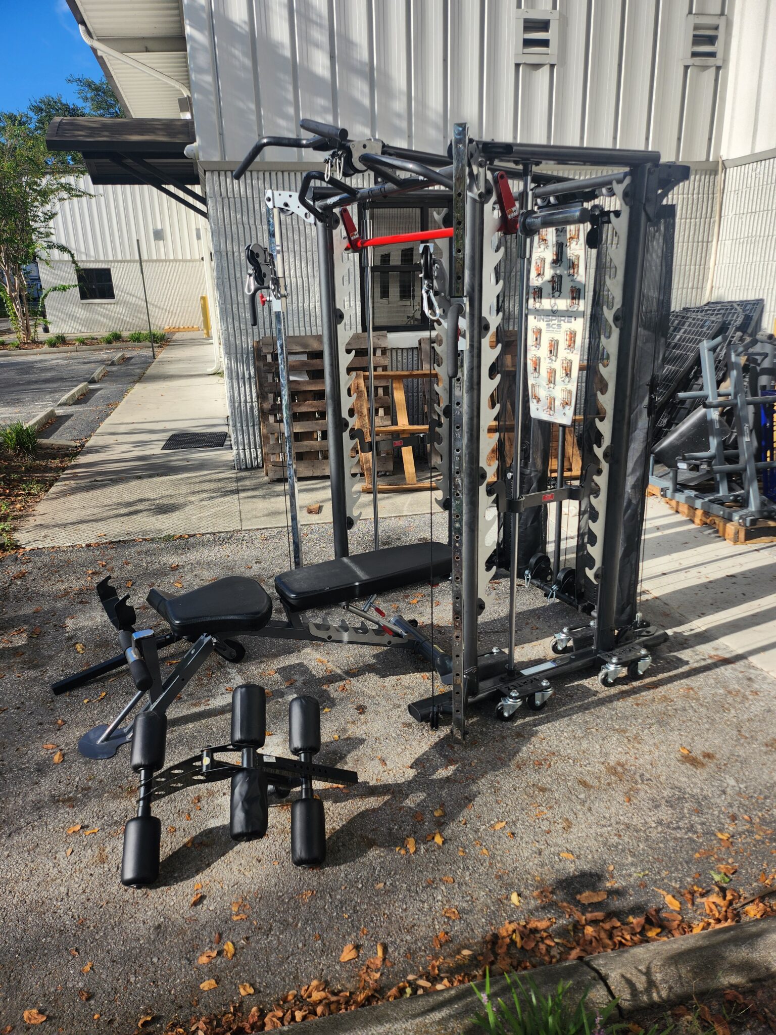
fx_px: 717
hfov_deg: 56.8
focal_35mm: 24
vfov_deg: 71.6
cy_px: 518
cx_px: 388
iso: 50
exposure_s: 1/2384
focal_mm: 5
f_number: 1.8
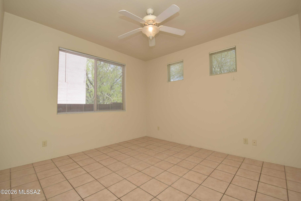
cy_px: 100
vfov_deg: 77.3
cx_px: 150
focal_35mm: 15
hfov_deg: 100.4
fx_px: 125
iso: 400
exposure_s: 1/200
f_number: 9
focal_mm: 10
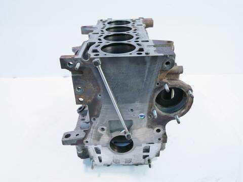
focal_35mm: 30
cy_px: 91
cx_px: 122
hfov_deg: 60.0
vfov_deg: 46.8
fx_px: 211
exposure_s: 1/60
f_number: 3.8
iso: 400
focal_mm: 15
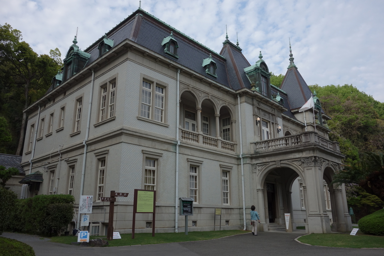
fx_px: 299
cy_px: 128
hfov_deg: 65.5
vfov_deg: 46.4
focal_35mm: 28
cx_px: 192
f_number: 5.6
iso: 125
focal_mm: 10.4
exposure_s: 1/250
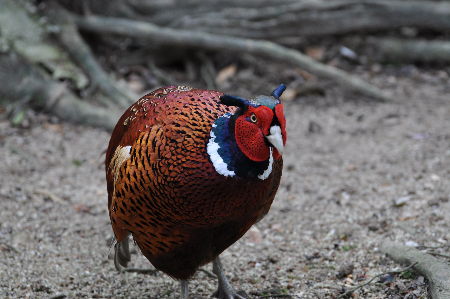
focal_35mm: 255
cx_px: 225
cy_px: 150
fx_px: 3184
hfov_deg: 8.1
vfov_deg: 5.4
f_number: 5
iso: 200
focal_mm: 170
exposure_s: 1/80
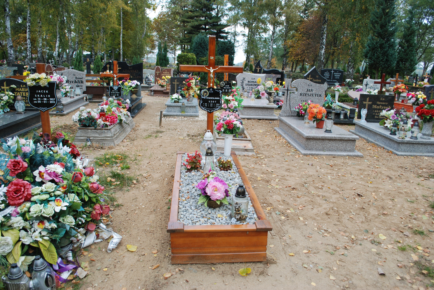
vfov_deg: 48.0
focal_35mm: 27
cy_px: 145
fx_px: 326
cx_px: 217
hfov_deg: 67.3
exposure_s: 1/125
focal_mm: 18
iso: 140
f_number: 5.6
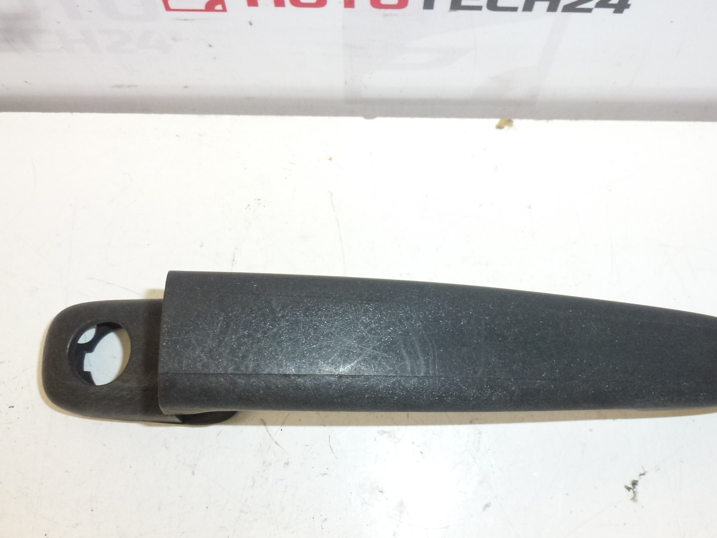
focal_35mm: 37
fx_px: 766
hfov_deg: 49.9
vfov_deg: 38.5
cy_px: 328
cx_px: 416
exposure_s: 1/250
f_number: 3.5
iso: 400
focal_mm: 5.4
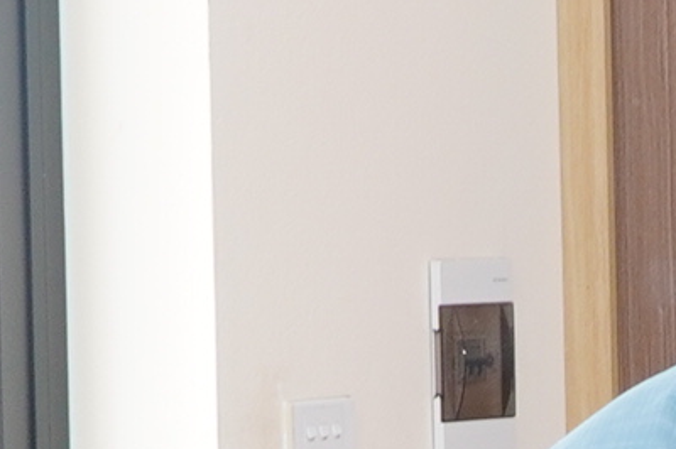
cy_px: 768
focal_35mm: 271
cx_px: 1190
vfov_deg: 5.0
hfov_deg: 7.4
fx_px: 5084
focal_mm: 24
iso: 320
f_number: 5.6
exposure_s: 1/40
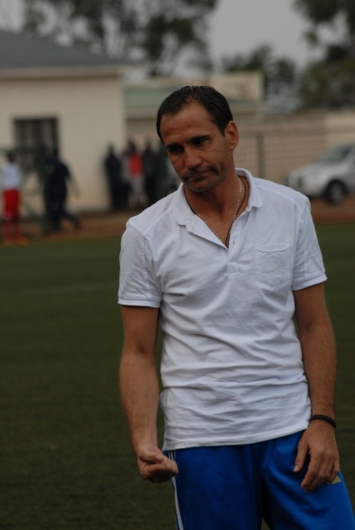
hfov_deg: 4.4
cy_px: 265
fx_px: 4649
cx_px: 178
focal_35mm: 315
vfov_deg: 6.5
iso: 400
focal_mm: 210
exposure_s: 1/200
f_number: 8
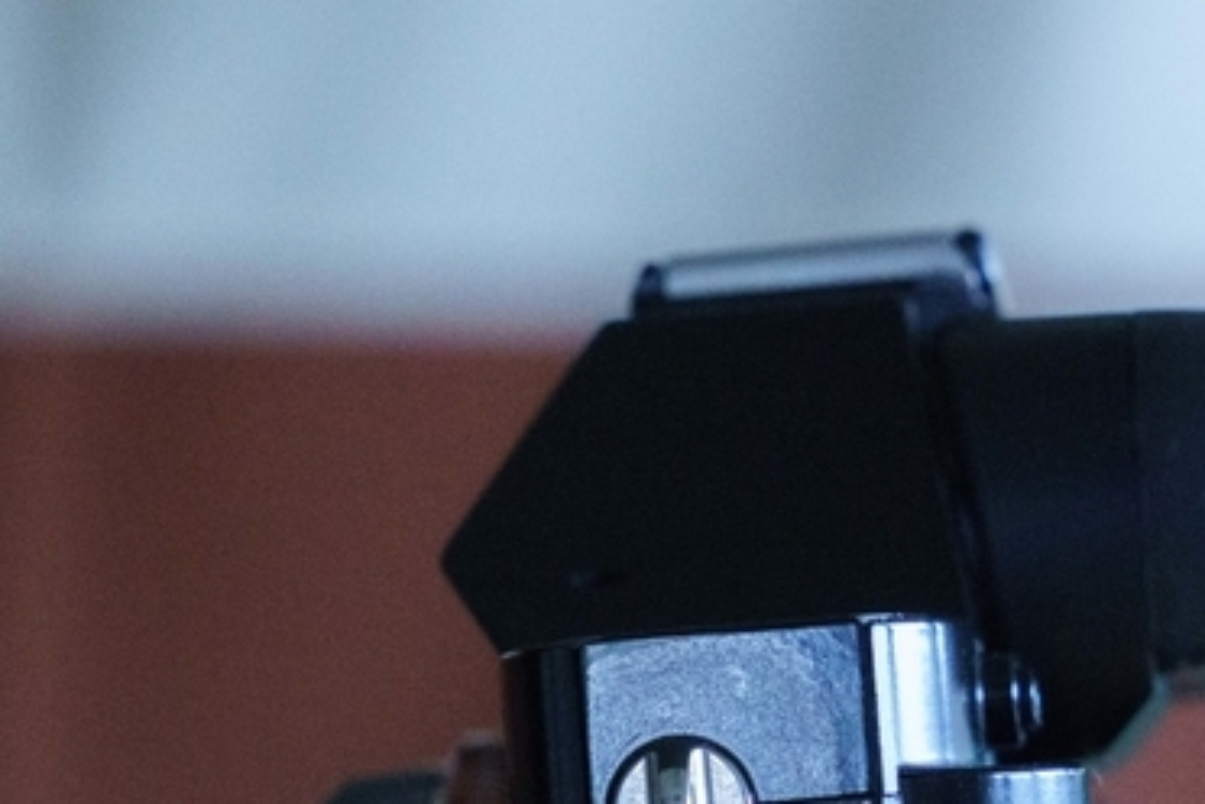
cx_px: 985
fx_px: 7564
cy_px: 921
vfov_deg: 6.1
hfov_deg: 9.1
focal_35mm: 226
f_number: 5.6
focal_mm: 70
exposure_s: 1/80
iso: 10000
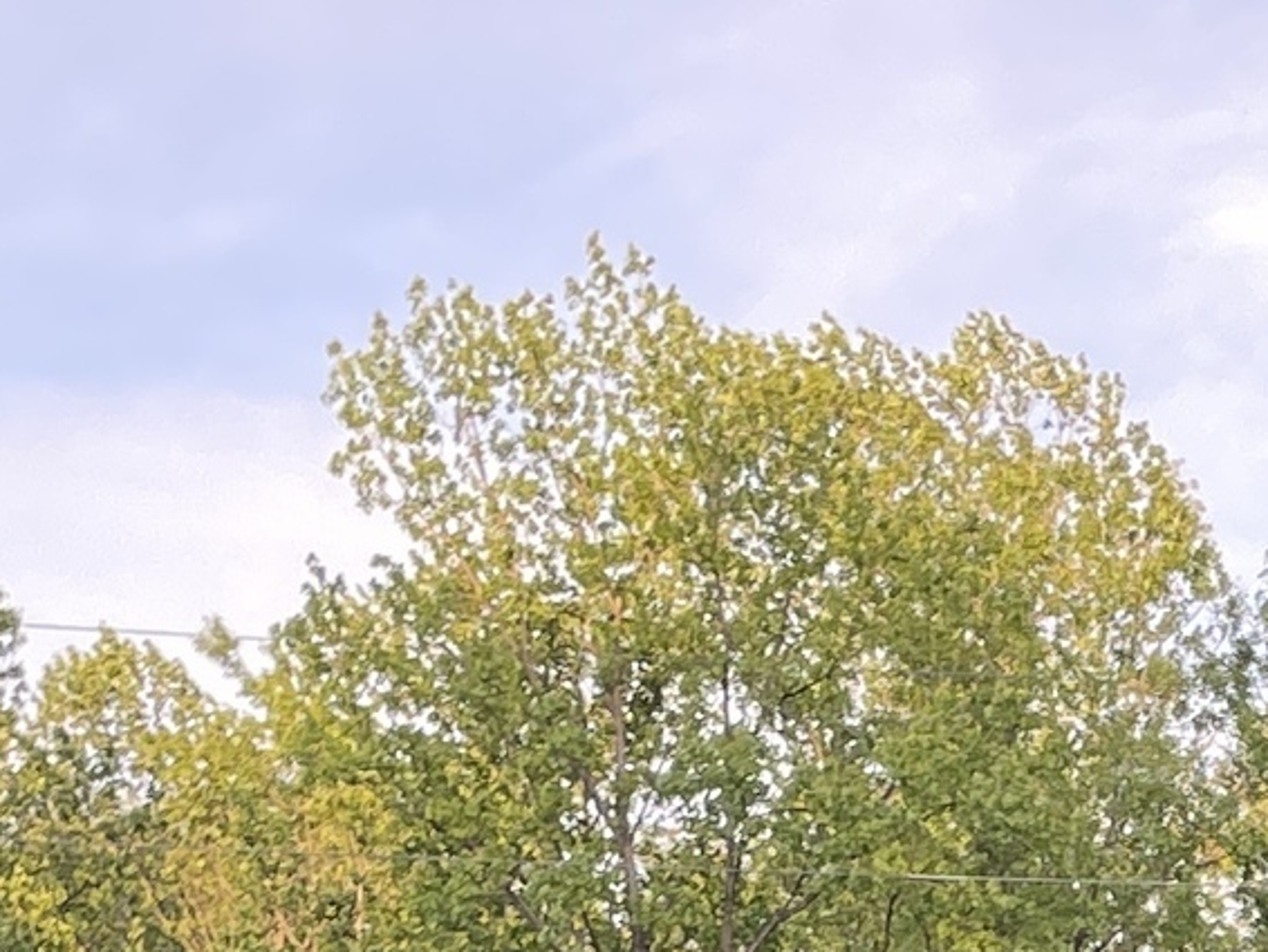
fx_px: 5167
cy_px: 2511
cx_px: 1311
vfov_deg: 9.1
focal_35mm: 141
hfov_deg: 13.8
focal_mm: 4.2
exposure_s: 1/145
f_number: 1.6
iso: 32
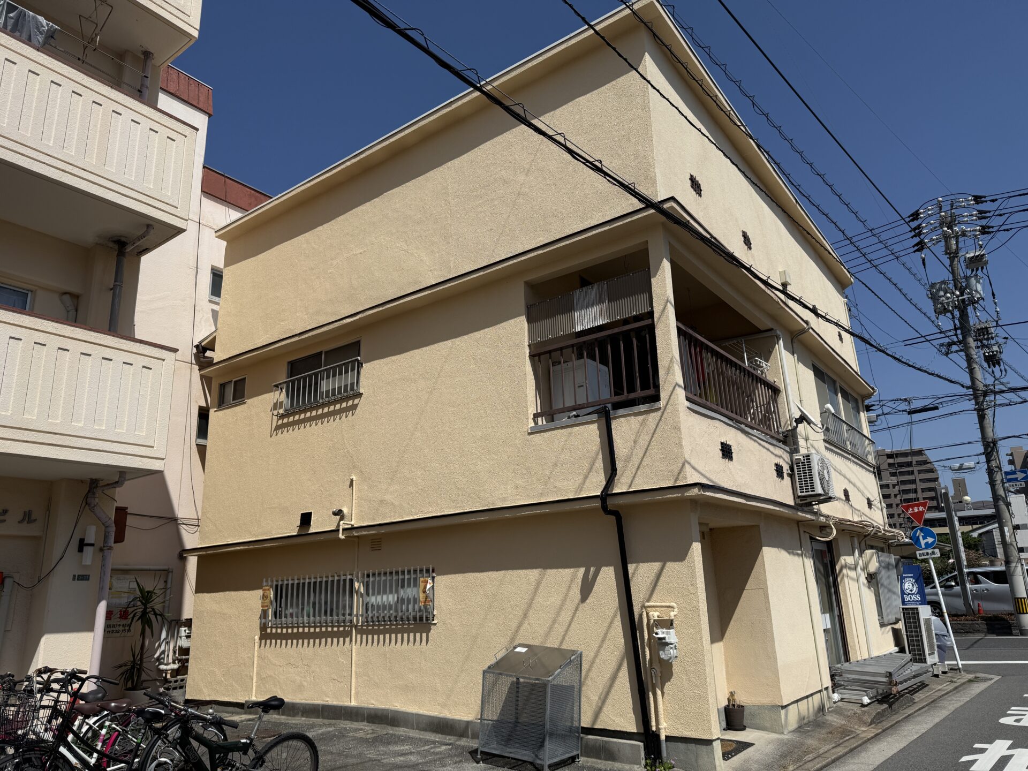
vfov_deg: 56.8
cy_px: 386
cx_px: 514
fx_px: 713
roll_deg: +3.4
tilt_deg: +17.0
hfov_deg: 71.6
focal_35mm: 24
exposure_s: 1/10309
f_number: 1.78
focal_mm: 6.76
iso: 80
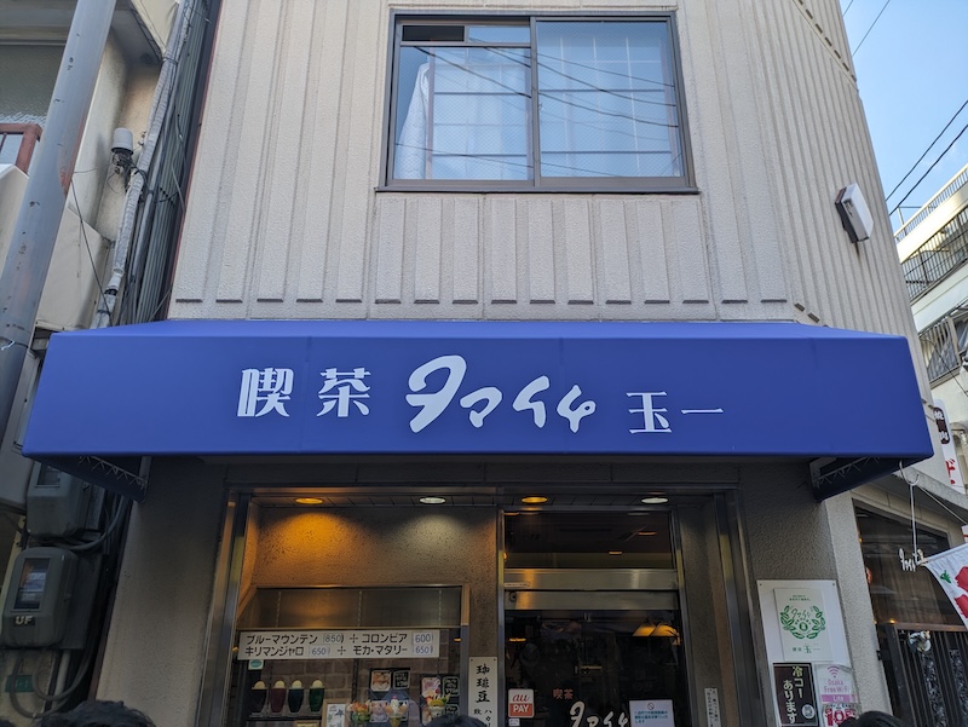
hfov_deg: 69.4
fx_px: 700
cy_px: 364
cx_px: 484
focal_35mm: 25
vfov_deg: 54.9
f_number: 1.89
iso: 45
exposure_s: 1/538
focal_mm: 5.43
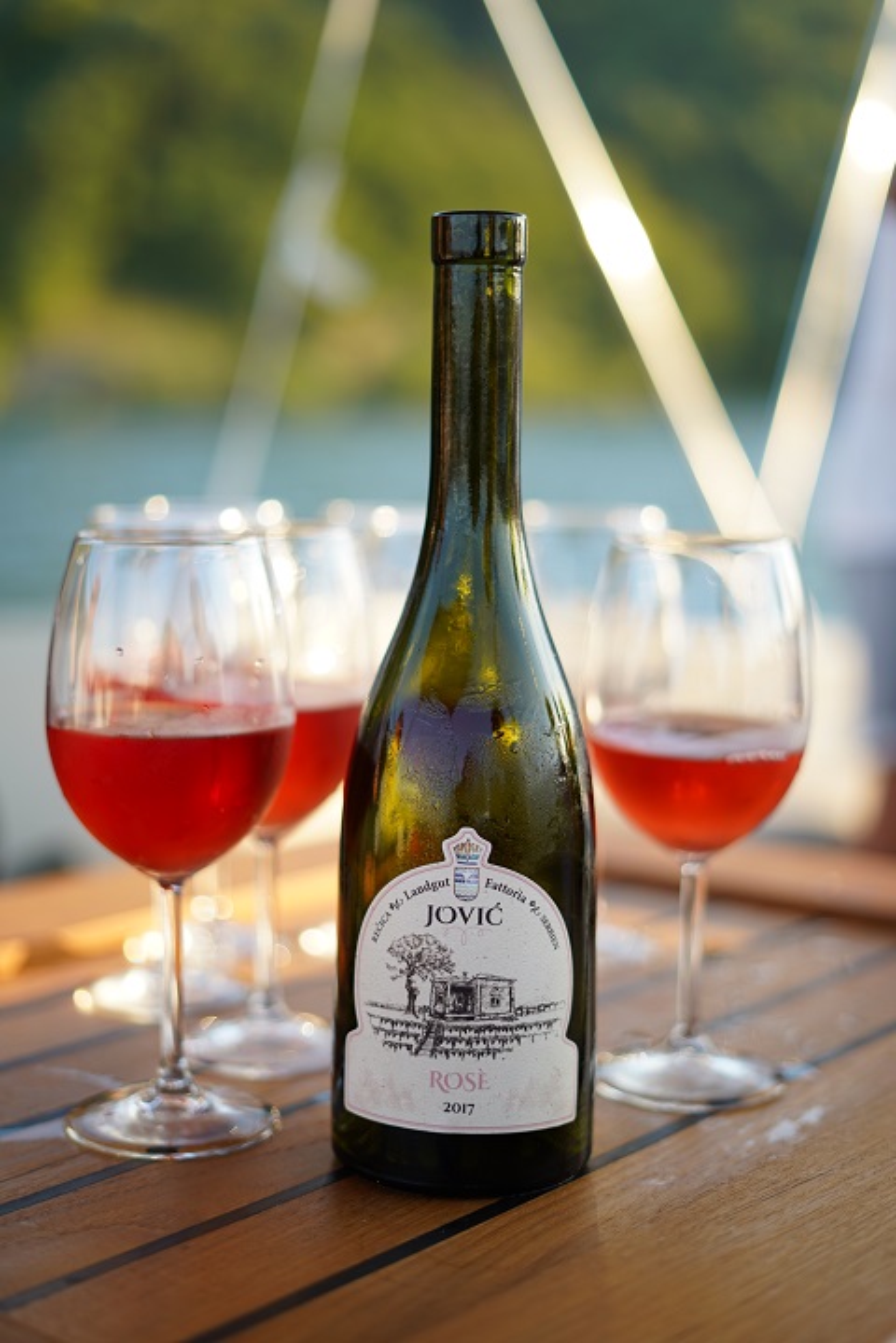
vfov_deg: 39.6
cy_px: 672
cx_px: 448
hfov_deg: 27.0
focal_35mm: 50
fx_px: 1867
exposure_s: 1/400
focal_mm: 50
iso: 125
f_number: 1.8
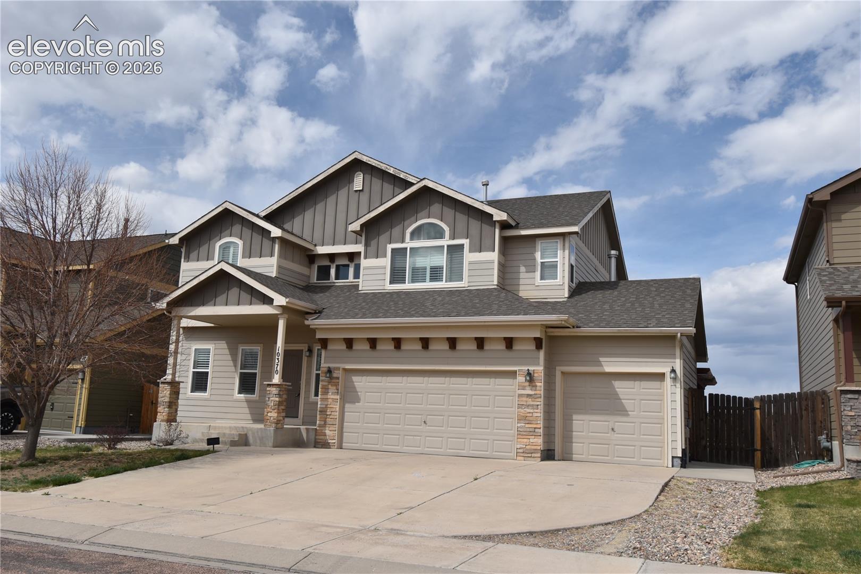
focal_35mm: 30
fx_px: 717
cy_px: 287
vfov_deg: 43.6
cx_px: 430
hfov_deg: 61.9
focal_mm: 20
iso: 100
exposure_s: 1/320
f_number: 9
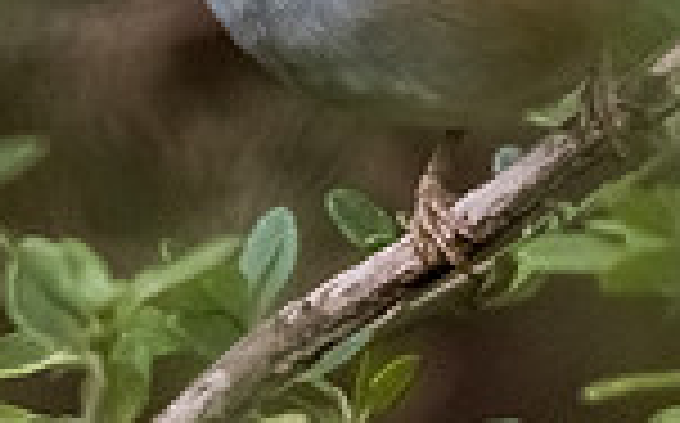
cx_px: 314
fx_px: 55683
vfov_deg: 0.4
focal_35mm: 3008
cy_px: 117
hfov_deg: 0.7
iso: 3200
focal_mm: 500
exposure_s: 1/320
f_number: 5.6
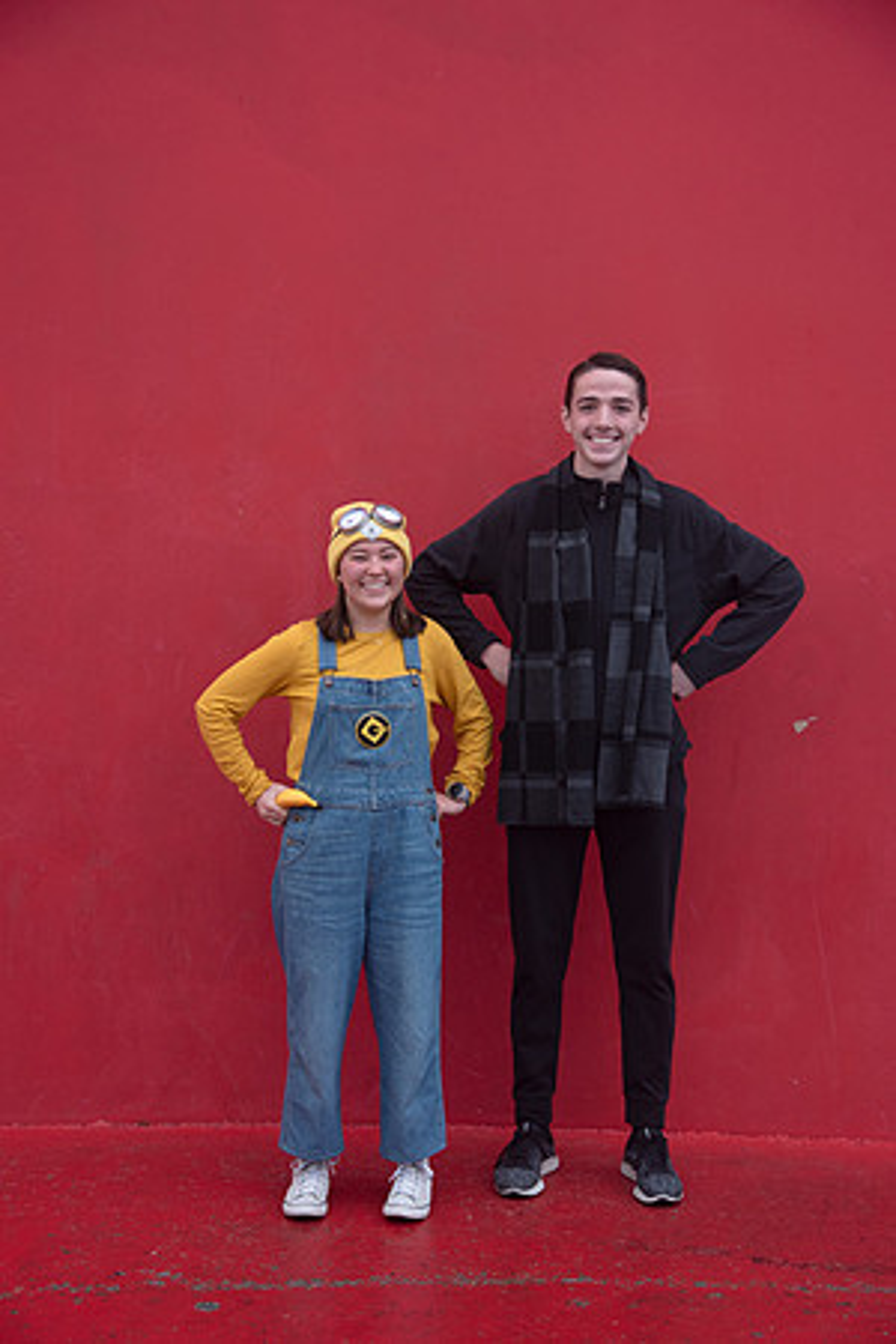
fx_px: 2053
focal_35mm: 55
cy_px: 672
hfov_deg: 24.6
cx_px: 448
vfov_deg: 36.2
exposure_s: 1/125
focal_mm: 55
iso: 500
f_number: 5.6
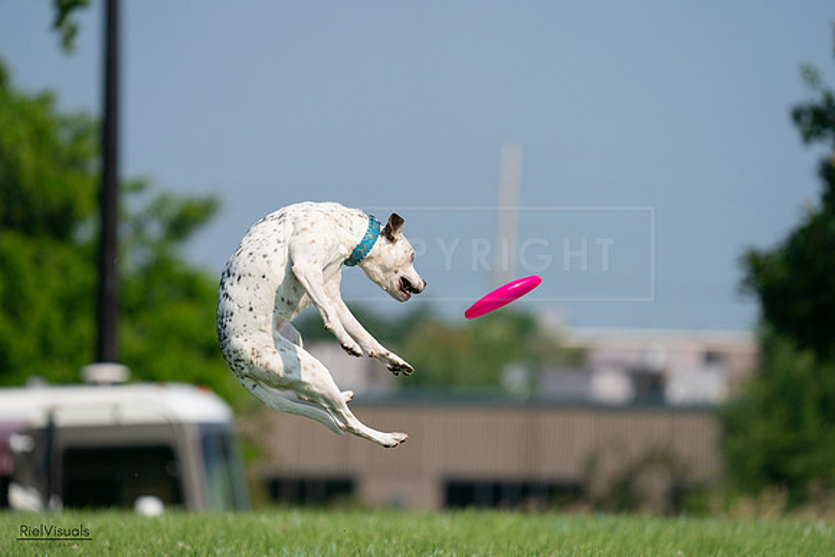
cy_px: 278
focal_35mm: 419
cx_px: 418
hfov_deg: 4.9
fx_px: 9720
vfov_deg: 3.3
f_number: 6.3
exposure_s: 1/4000
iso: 640
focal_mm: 419
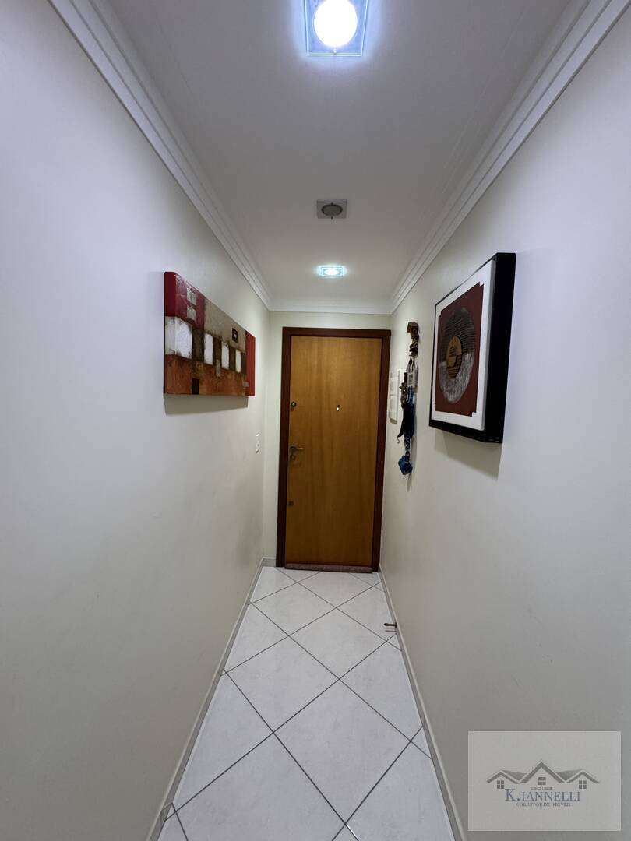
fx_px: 340
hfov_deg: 85.7
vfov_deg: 102.1
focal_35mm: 14
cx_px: 316
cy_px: 420
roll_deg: -0.9
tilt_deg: -4.6
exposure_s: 1/60
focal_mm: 2.22
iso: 400
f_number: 2.2
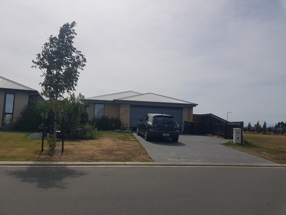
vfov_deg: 53.1
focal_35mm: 26
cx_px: 143
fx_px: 215
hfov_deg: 67.3
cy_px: 108
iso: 40
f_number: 1.7
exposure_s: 1/5952
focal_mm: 4.2
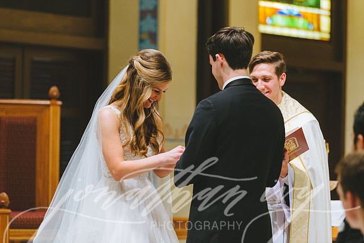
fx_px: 2023
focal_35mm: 200
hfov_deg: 10.3
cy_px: 122
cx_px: 182
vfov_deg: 6.9
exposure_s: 1/125
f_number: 4.5
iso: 1250
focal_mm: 200
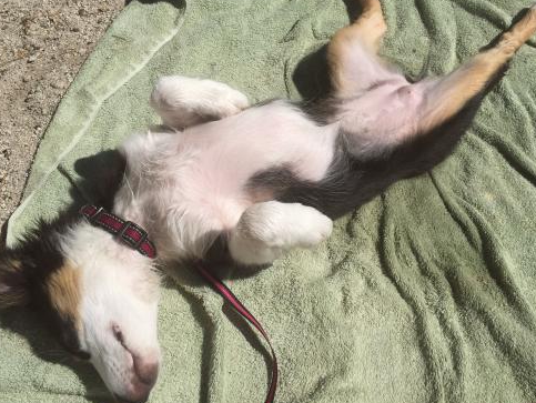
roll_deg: -0.5
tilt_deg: -44.1
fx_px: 558
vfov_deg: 39.6
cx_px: 286
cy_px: 171
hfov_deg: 51.3
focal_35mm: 36
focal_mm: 4.15
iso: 32
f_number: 2.2
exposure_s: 1/5650
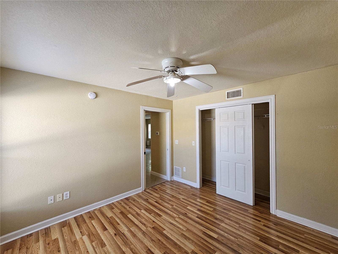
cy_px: 127
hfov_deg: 106.2
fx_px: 127
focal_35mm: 13
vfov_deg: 89.9
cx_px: 169
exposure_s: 1/60
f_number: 2.2
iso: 160
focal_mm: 2.2
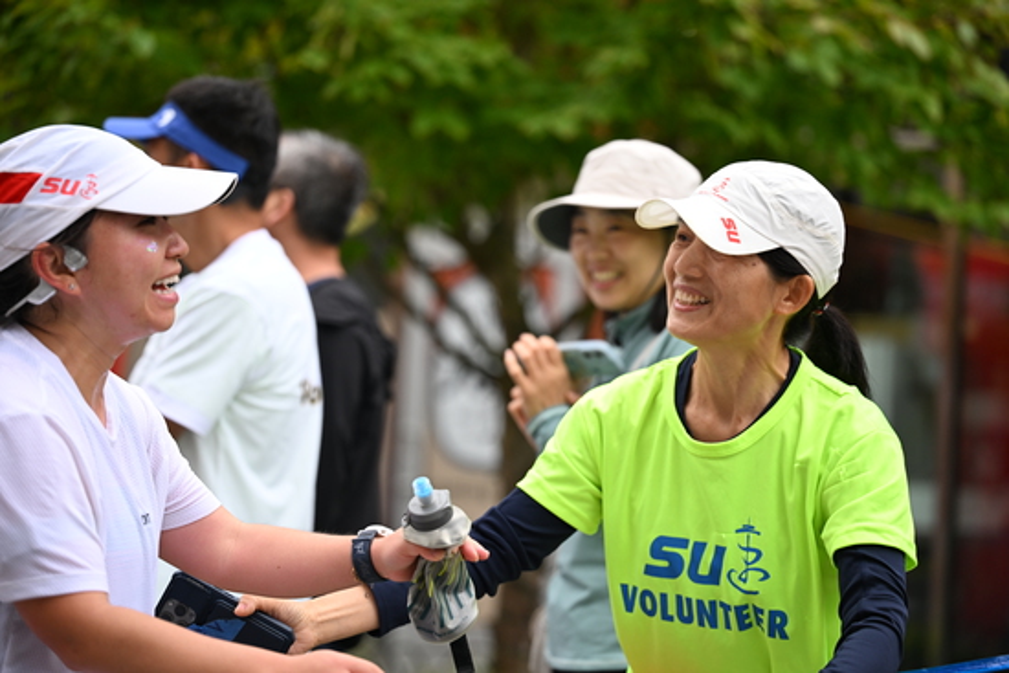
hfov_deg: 19.8
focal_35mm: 103
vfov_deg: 13.3
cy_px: 336
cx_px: 504
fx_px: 2887
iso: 640
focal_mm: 103
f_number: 2.8
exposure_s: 1/2000
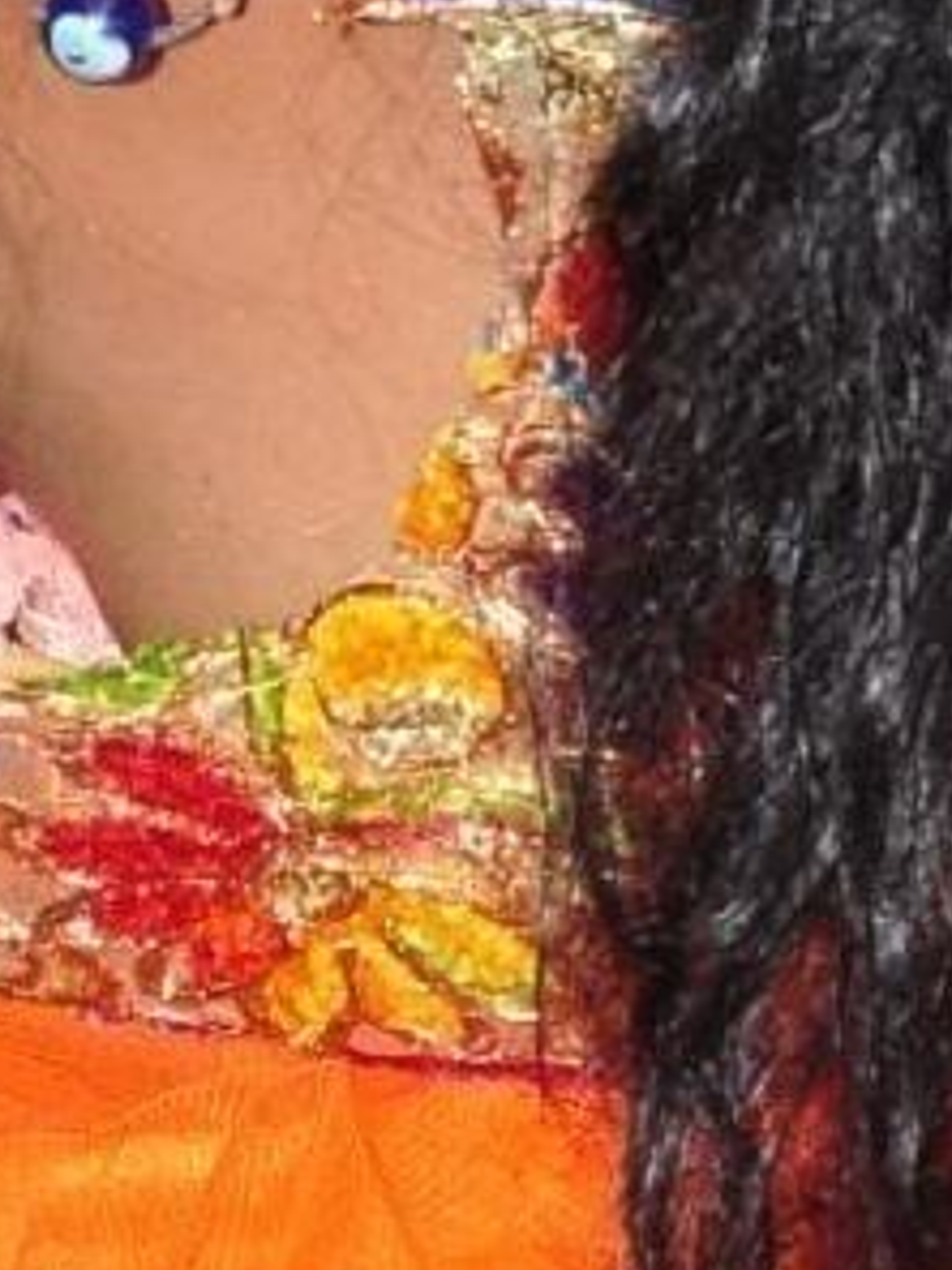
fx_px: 21268
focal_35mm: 580
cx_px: 690
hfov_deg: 2.6
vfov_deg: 3.4
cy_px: 541
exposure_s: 1/125
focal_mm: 66
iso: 400
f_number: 11
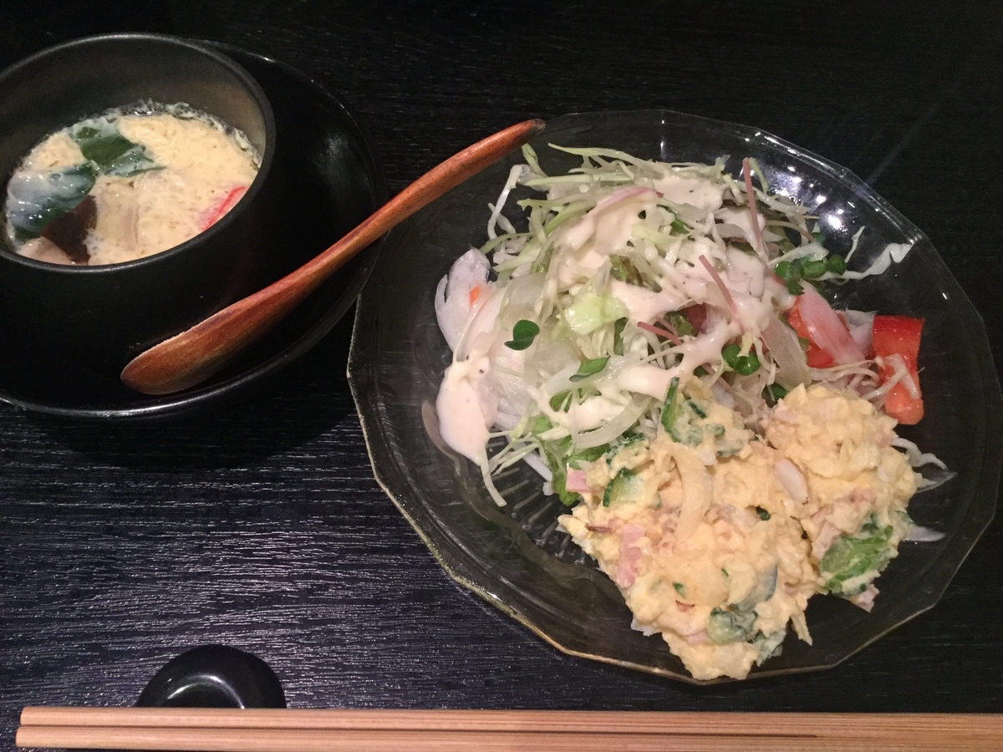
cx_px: 502
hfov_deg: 58.4
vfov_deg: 45.4
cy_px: 376
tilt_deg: -60.6
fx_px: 898
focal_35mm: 31
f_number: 2.4
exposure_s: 1/24
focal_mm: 3.3
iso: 200
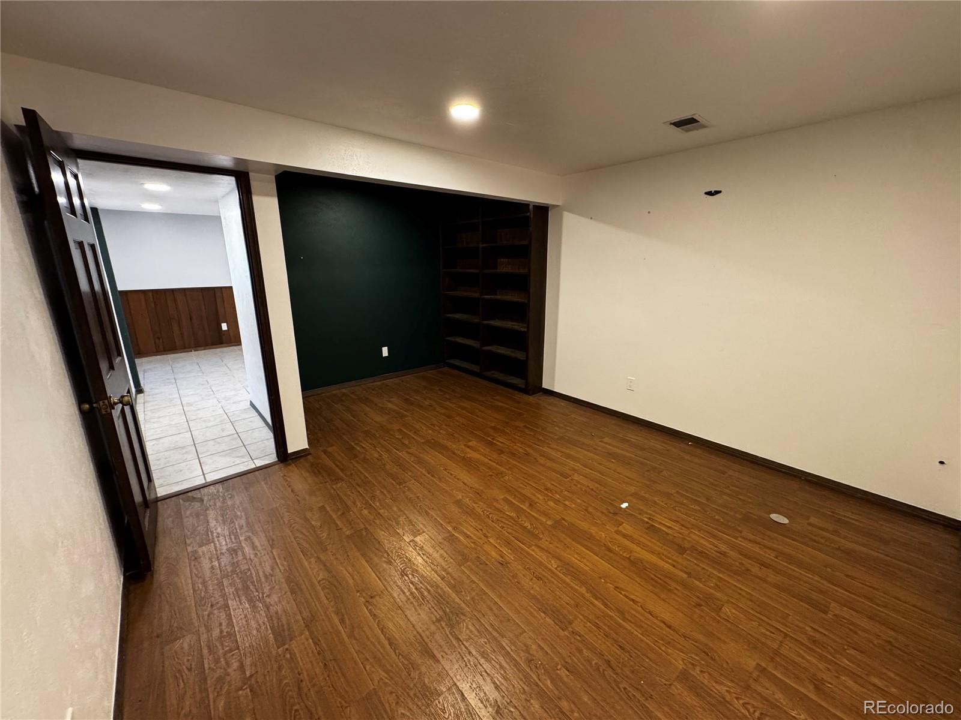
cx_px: 480
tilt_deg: -14.7
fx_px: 389
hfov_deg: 102.1
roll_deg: +0.5
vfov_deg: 85.7
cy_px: 360
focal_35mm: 14
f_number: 2.2
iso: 400
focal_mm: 2.22
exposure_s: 1/60
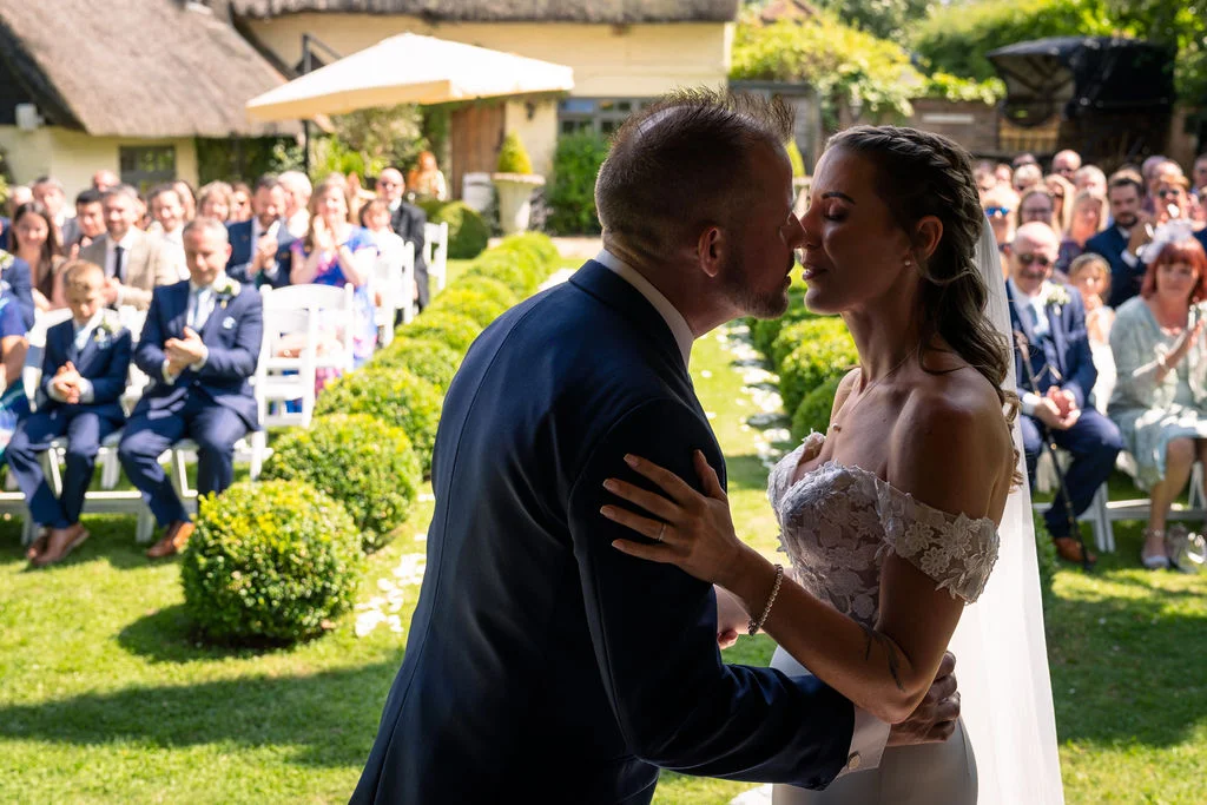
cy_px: 402
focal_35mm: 42
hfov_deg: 46.4
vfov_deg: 31.9
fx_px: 1408
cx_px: 604
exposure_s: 1/250
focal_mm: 28
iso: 100
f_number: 3.5
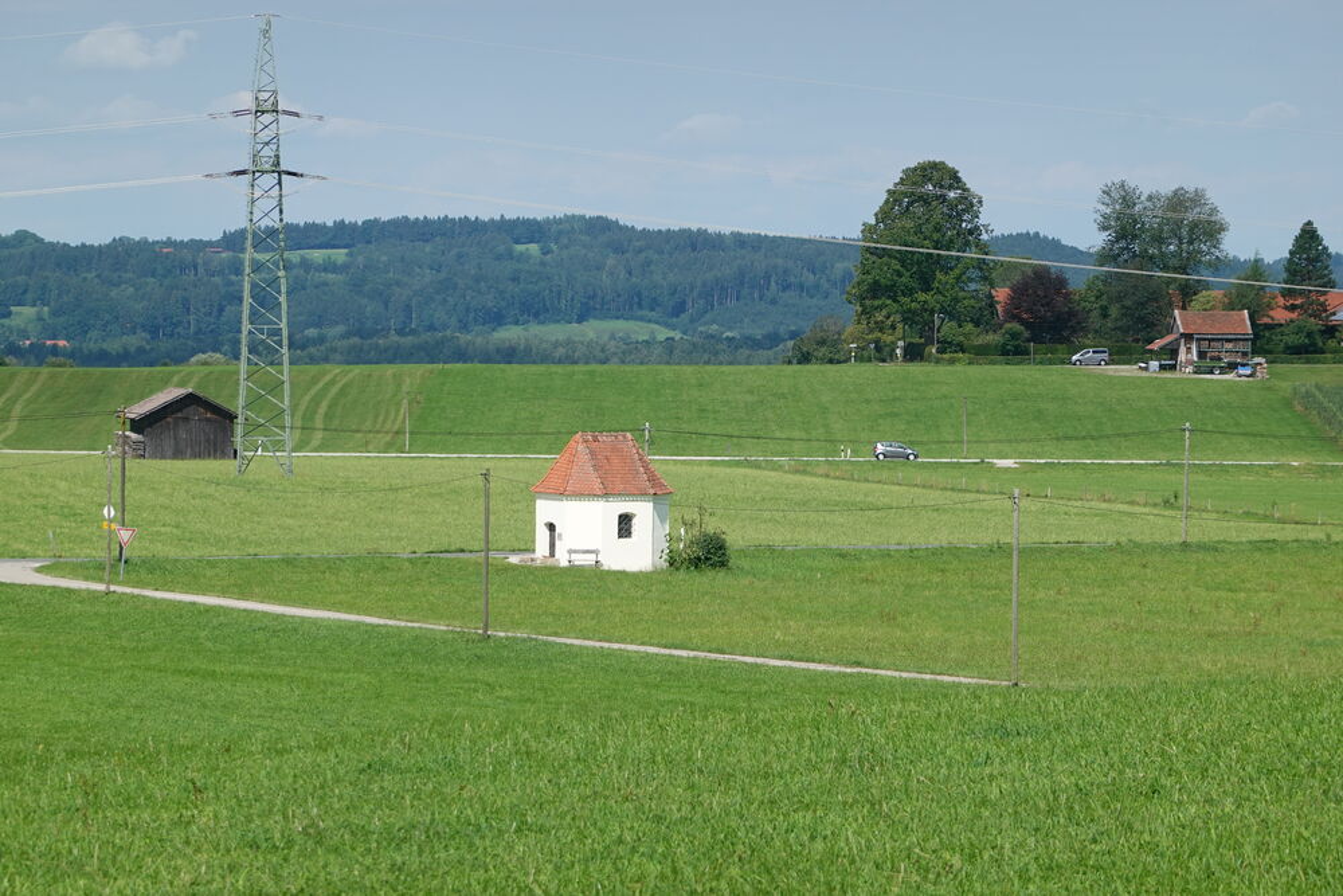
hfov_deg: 10.3
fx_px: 7462
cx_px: 672
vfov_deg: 6.9
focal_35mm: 200
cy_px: 448
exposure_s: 1/640
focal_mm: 72
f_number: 5.6
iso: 125
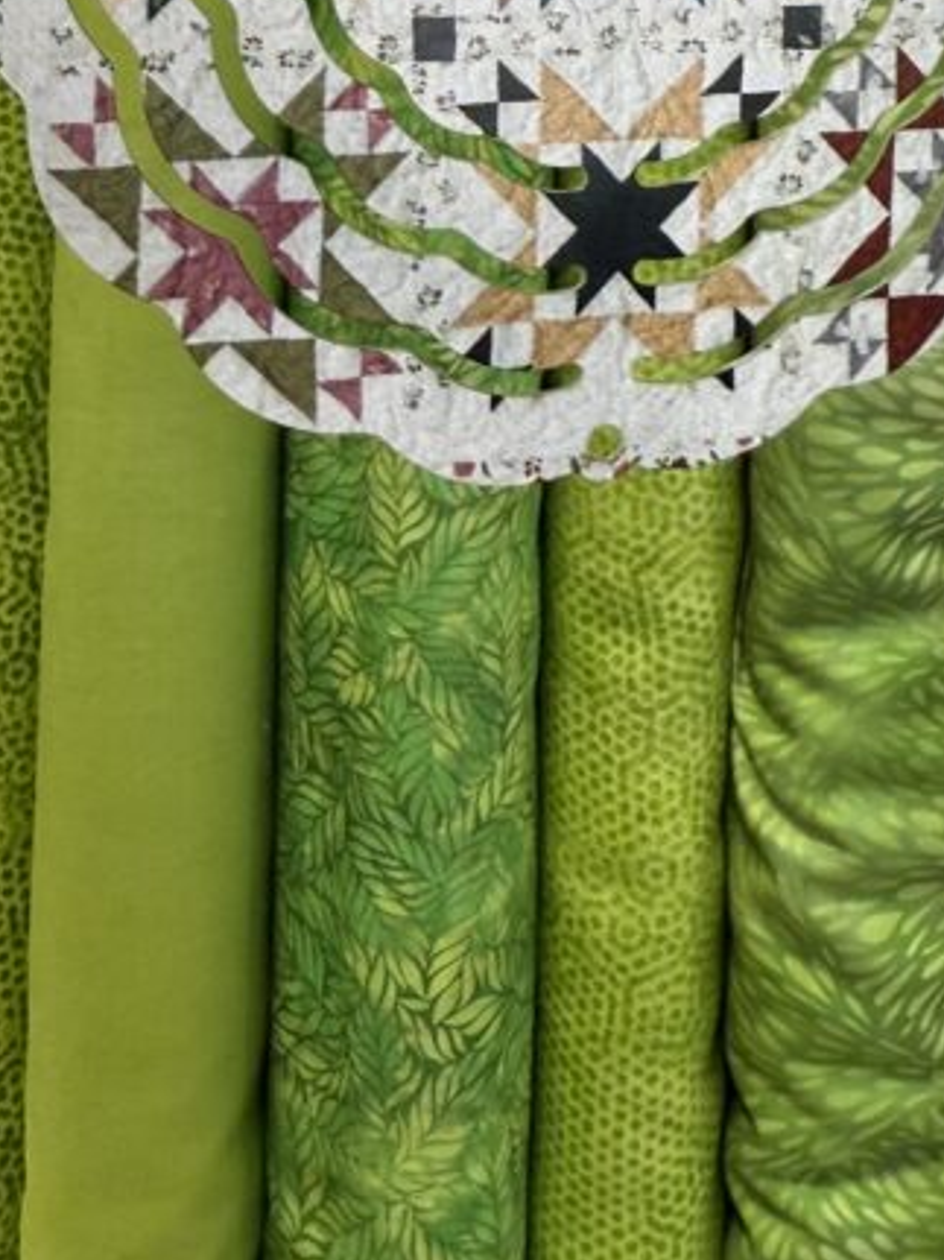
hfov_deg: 25.4
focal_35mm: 57
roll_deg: -1.3
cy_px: -231
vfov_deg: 29.4
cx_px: 663
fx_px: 2074
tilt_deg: +1.8
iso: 200
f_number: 2.2
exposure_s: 1/120
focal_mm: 2.22
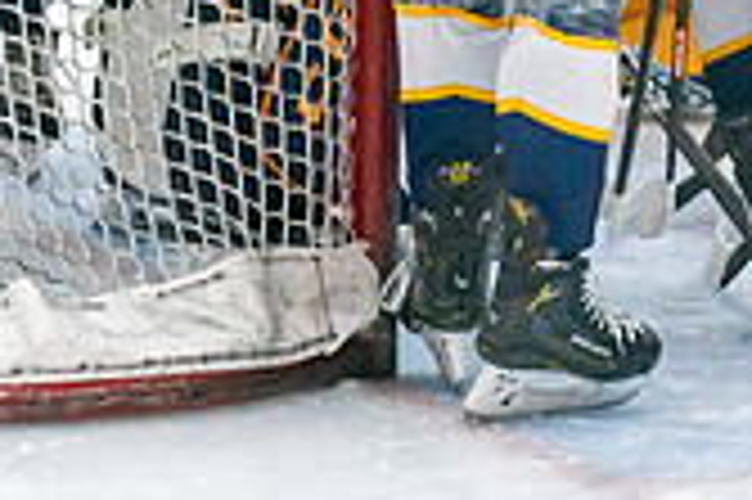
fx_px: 7805
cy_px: -348
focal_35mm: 374
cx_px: 1016
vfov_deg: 3.6
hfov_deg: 5.5
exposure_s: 1/1250
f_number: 2.8
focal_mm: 99
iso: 3200
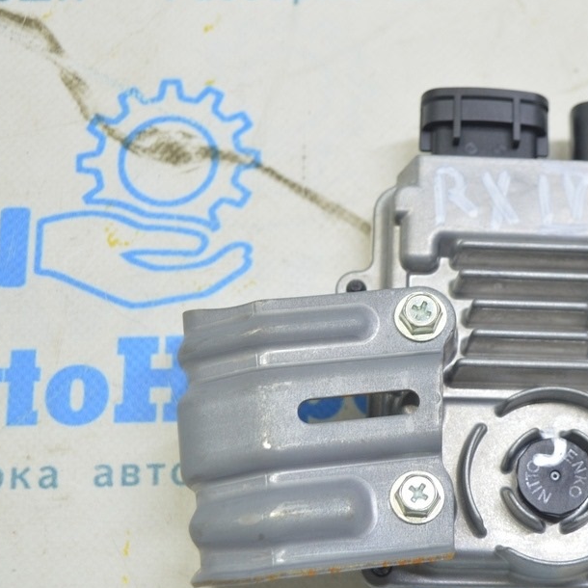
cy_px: 310
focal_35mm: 77
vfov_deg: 22.5
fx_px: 1480
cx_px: 479
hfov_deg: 22.1
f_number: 5.6
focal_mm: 36
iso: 400
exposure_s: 1/20
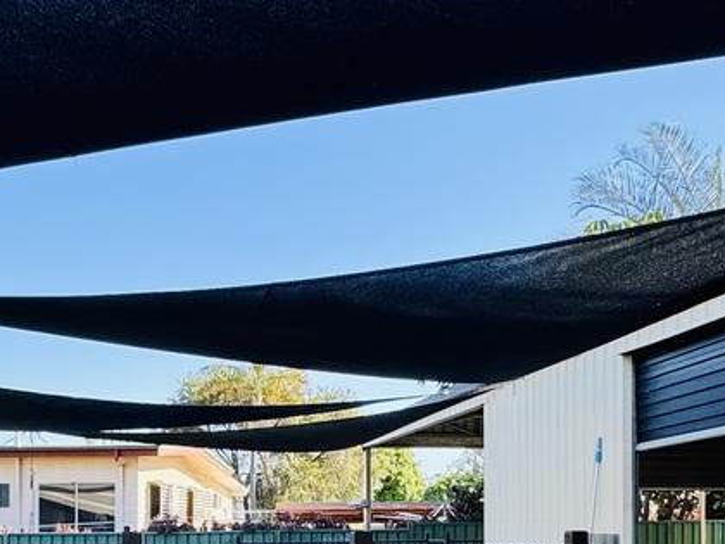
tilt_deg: +0.5
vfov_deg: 27.6
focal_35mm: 50
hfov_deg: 38.0
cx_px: 287
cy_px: 529
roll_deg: +0.6
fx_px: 1047
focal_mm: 2.22
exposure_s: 1/459
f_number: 2.2
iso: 40
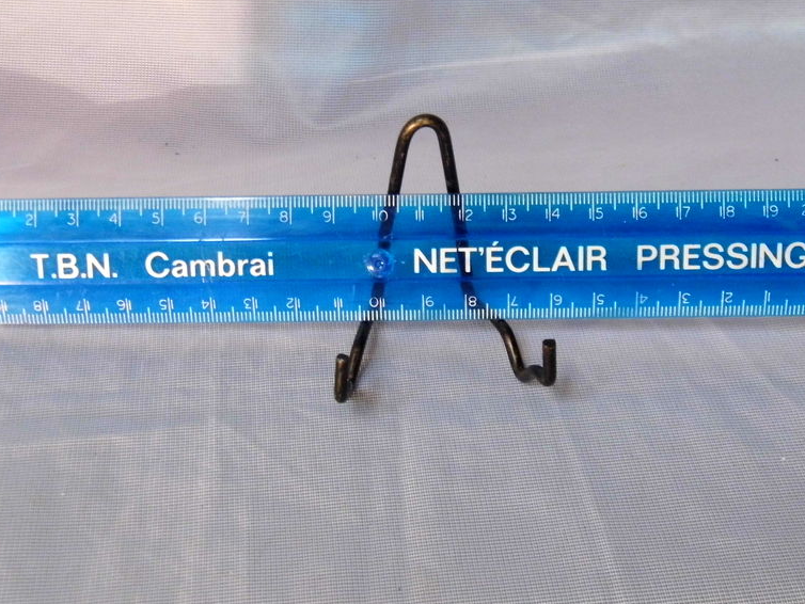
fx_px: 1326
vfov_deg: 25.7
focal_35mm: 57
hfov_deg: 33.8
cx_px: 426
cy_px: 273
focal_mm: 7.7
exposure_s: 1/22
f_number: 3.5
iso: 400
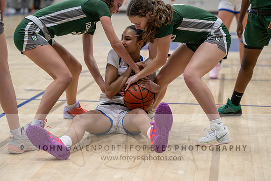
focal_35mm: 102
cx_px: 136
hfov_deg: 20.0
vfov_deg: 13.4
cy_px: 90
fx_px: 768
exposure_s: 1/1000
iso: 6400
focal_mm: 102
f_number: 2.8
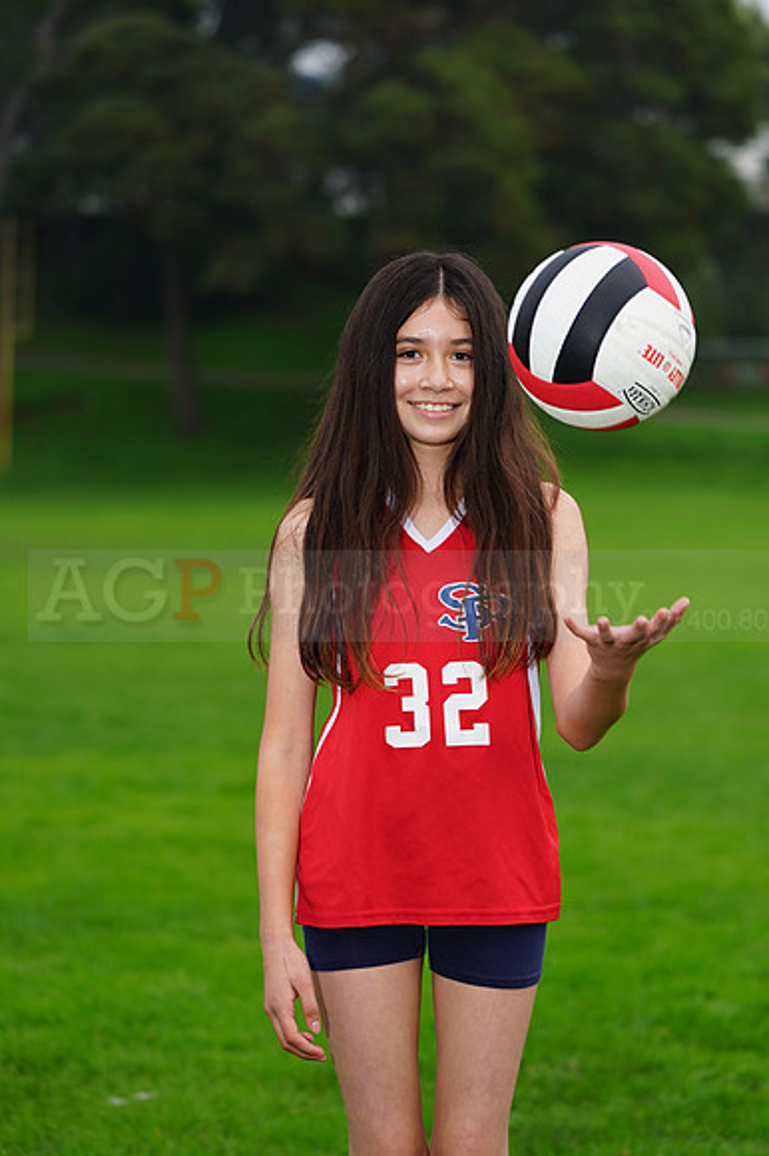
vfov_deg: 13.2
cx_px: 384
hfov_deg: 8.8
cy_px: 578
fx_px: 5004
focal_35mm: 156
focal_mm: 156
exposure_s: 1/160
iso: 200
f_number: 5
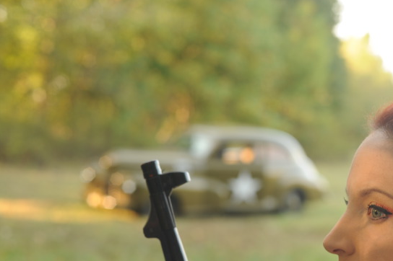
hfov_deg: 25.4
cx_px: 287
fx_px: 862
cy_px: 164
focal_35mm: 79
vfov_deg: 17.2
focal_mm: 50
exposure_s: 1/80
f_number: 5
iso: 200
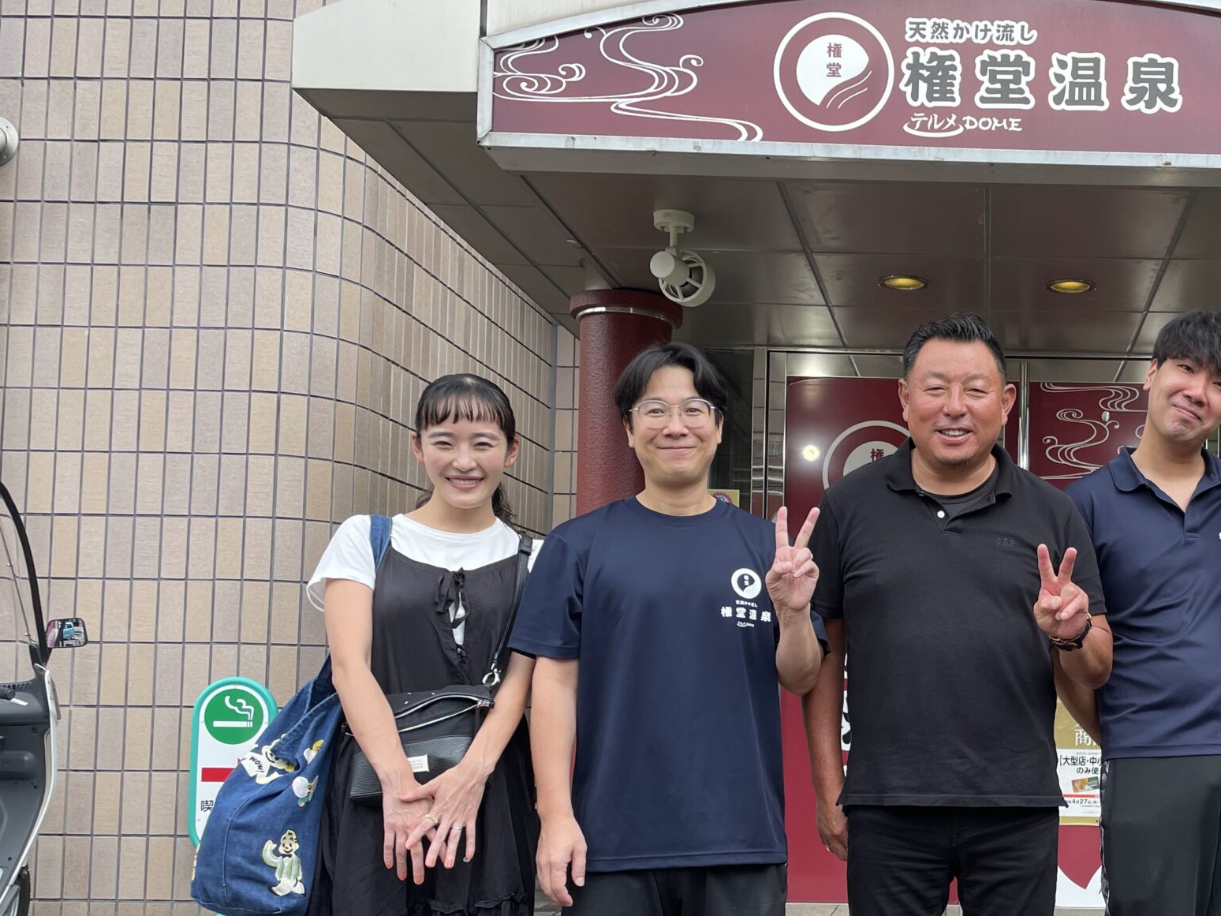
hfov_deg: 41.8
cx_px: 987
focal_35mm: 43
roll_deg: -0.5
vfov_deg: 33.2
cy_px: 643
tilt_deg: +2.5
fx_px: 1517
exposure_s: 1/530
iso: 32
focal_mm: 4.2
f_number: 1.6
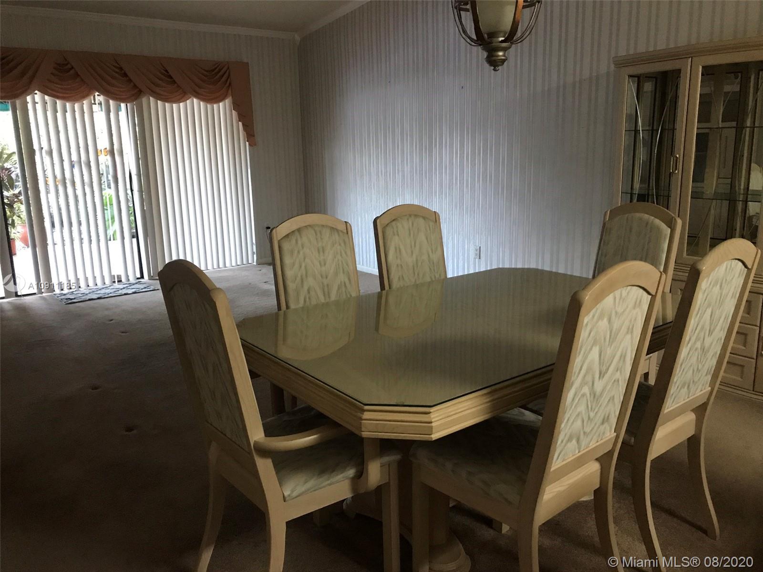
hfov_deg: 63.4
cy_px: 286
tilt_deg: -13.1
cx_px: 382
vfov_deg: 49.7
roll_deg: +0.7
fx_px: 617
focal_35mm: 28
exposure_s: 1/15
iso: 100
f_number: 1.8
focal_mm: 3.99
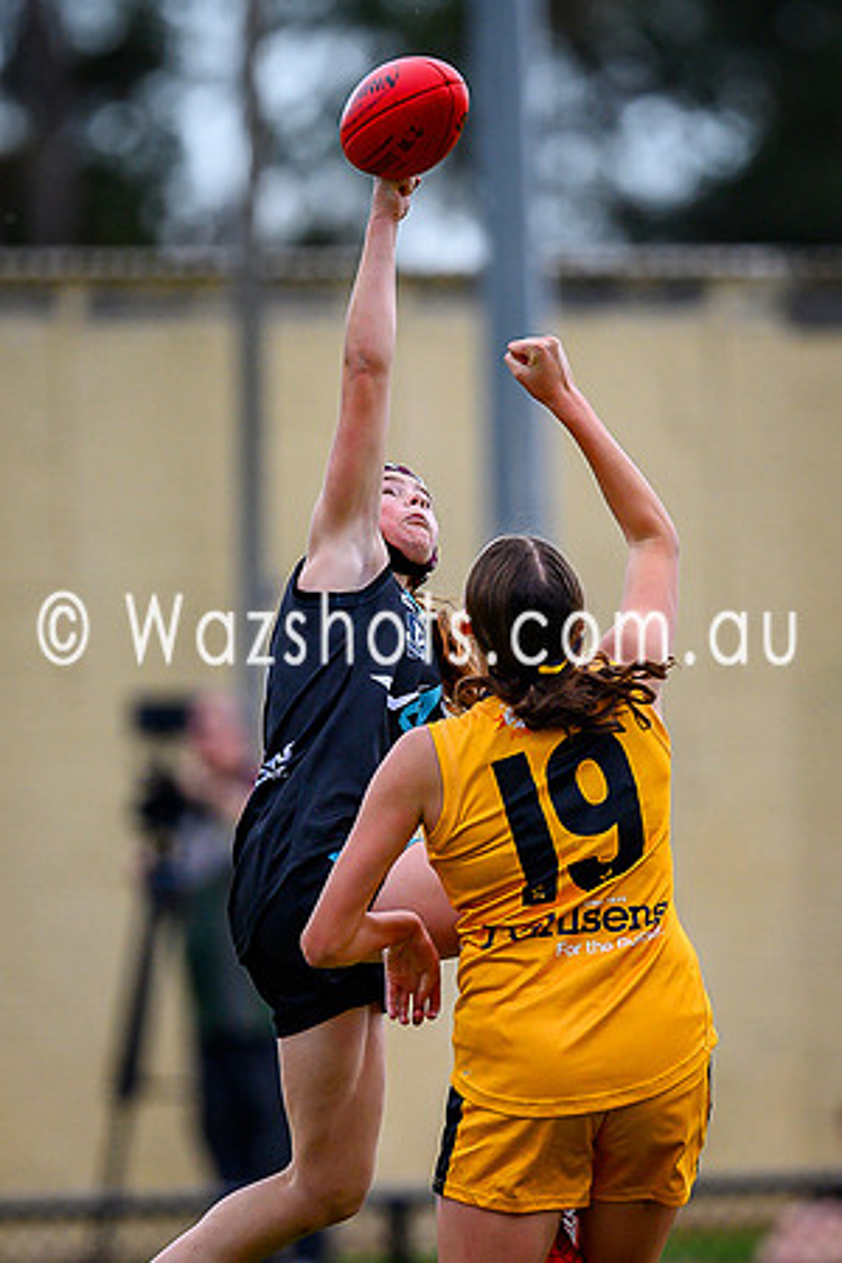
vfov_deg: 1.7
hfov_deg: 1.2
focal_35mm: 1179
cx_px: 550
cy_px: 712
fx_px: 41355
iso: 900
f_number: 4
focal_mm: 500
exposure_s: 1/1600
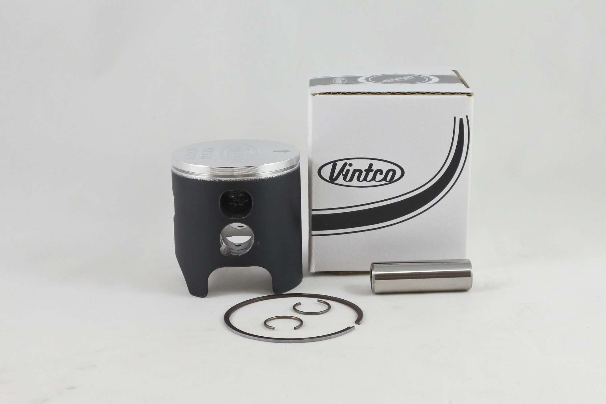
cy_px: 202
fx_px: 724
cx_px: 303
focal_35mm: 43
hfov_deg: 45.4
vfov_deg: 31.2
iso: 450
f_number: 4.5
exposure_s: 1/125
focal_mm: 16.1
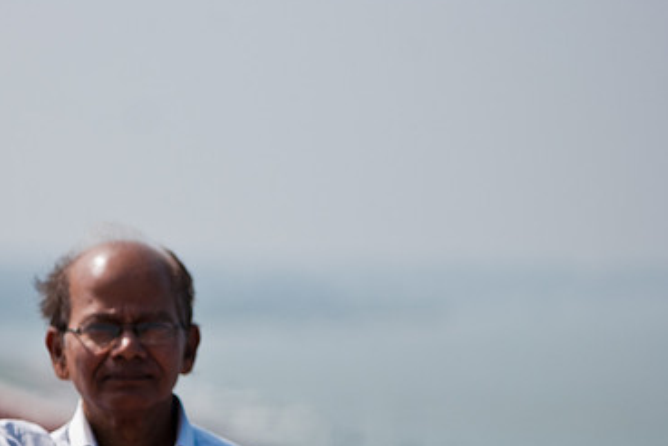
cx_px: 160
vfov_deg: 3.0
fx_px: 8557
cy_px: 341
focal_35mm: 461
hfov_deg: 4.5
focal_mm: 195
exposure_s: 1/1600
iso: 200
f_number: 5
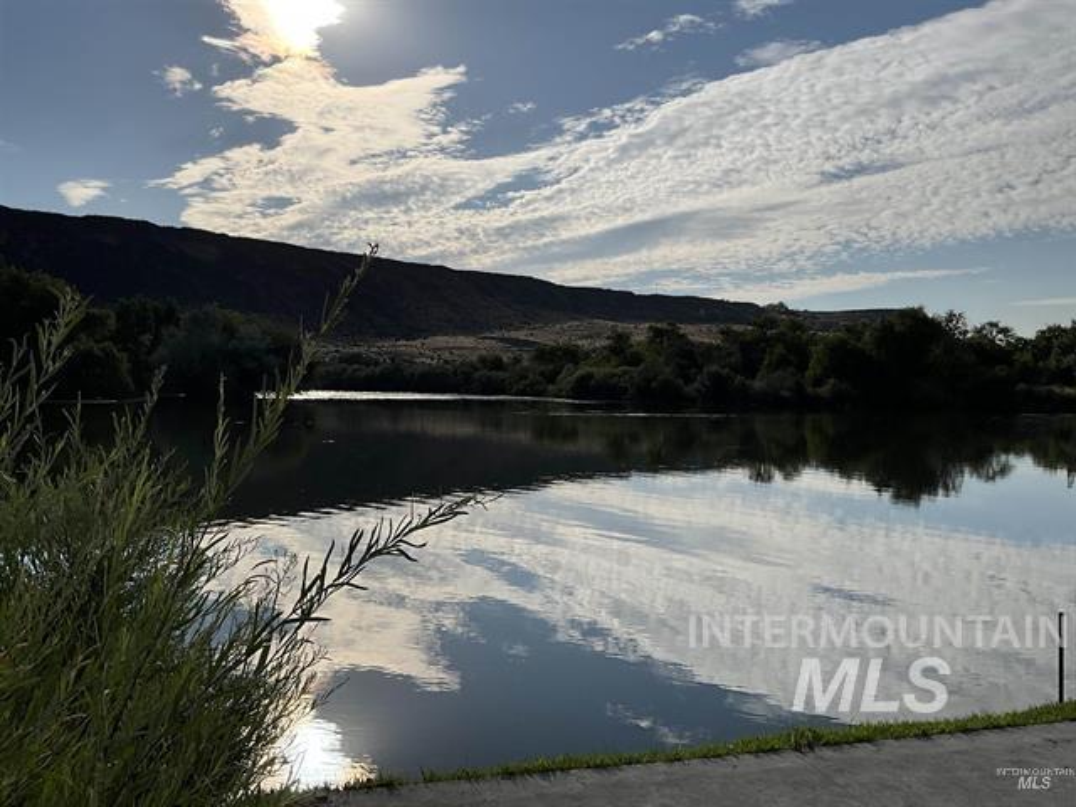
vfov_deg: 48.2
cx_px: 538
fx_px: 901
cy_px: 404
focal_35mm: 29
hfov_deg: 61.7
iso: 25
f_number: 1.8
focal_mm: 3
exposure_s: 1/6536
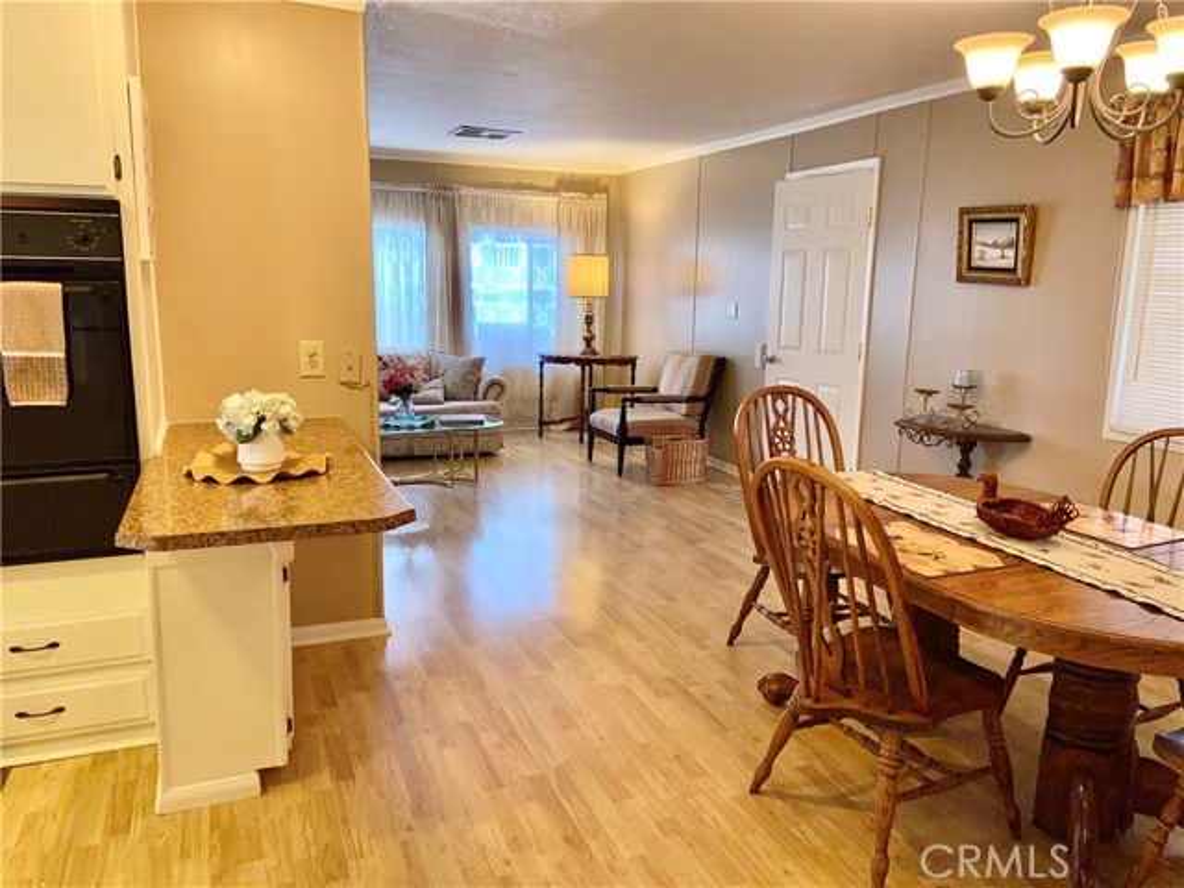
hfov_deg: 67.3
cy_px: 444
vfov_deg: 53.1
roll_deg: -1.3
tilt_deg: -10.8
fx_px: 889
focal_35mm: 26
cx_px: 592
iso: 32
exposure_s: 1/69
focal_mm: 4.25
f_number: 1.8
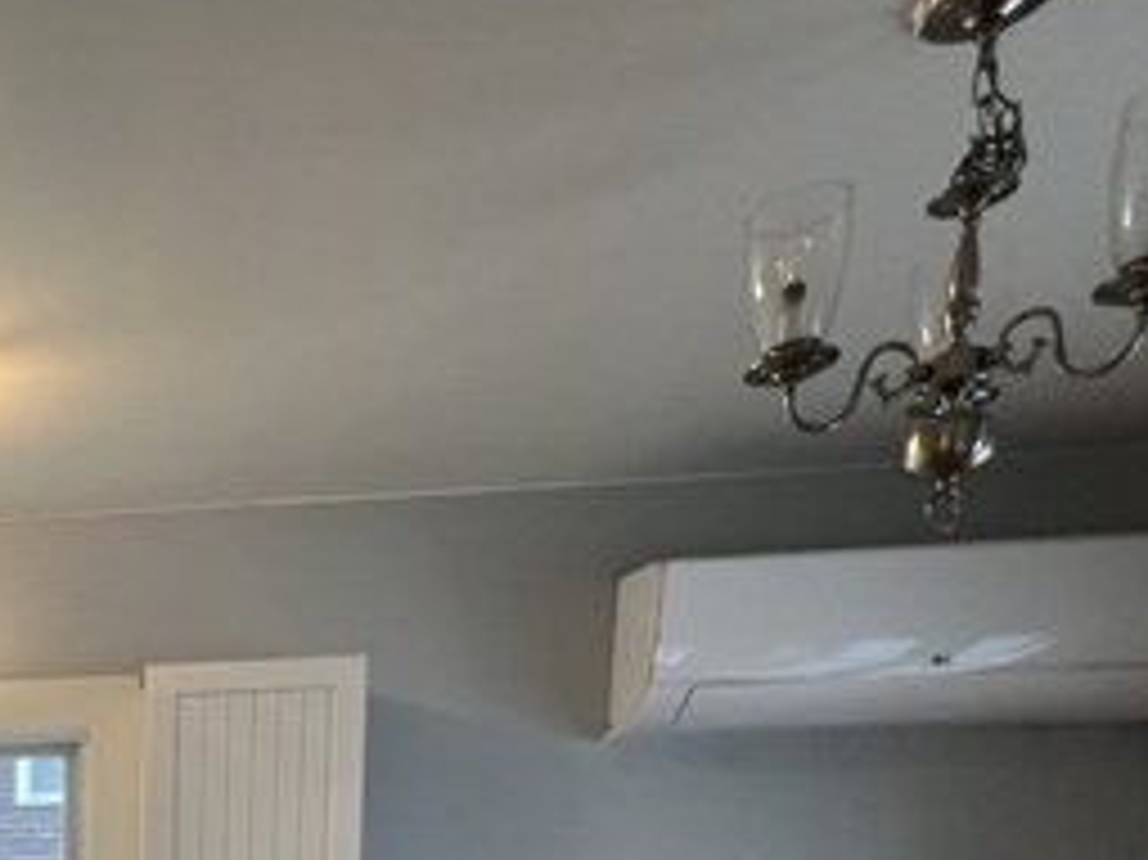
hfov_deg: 42.7
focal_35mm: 34
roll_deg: +0.8
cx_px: -106
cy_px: 1094
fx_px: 1127
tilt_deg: -8.8
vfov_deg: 32.4
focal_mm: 1.57
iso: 160
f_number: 1.8
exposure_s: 1/60
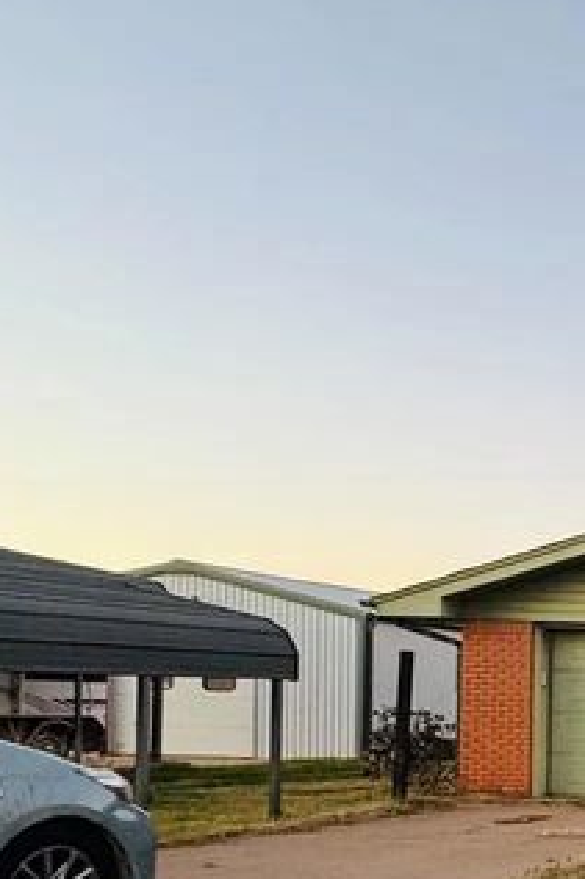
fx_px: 1147
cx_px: 1167
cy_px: 729
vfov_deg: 39.9
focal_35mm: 47
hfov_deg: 18.6
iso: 160
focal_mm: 2.22
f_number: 2.2
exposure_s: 1/99
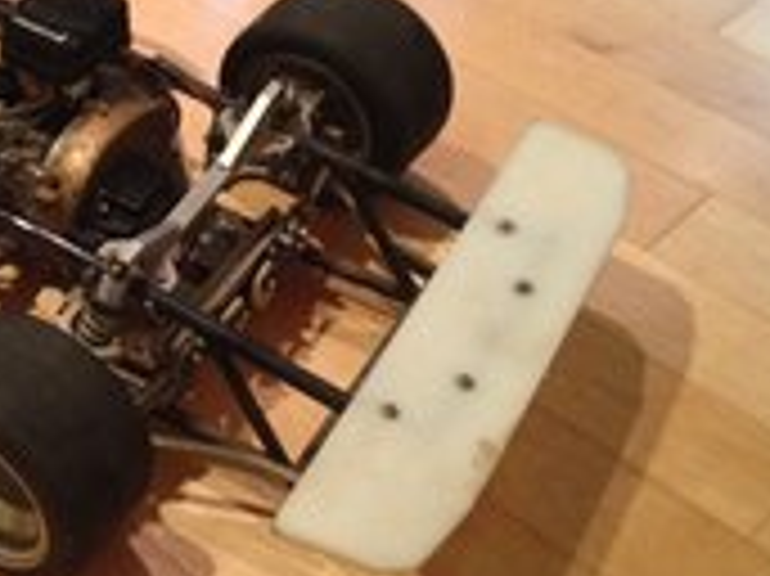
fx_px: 1823
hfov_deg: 22.5
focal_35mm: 82
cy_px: 148
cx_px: -72
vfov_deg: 17.9
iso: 320
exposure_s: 1/20
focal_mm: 4.28
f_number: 2.4
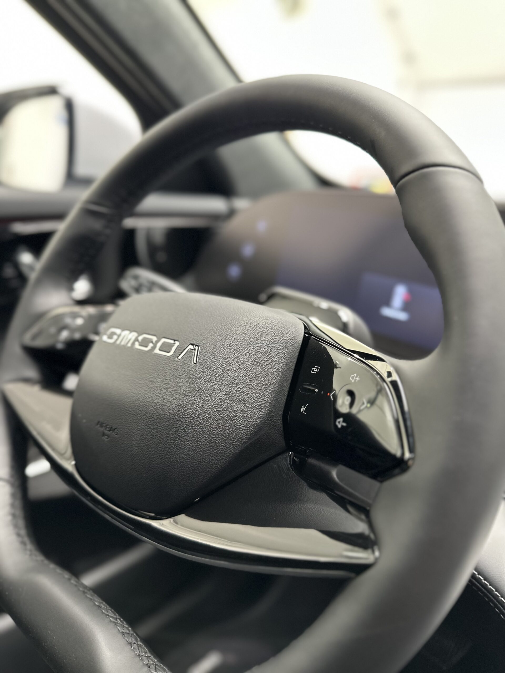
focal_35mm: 24
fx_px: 467
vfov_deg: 71.6
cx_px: 252
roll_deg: -3.9
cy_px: 336
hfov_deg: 56.8
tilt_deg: -20.8
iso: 250
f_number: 1.78
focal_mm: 6.86
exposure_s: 1/50
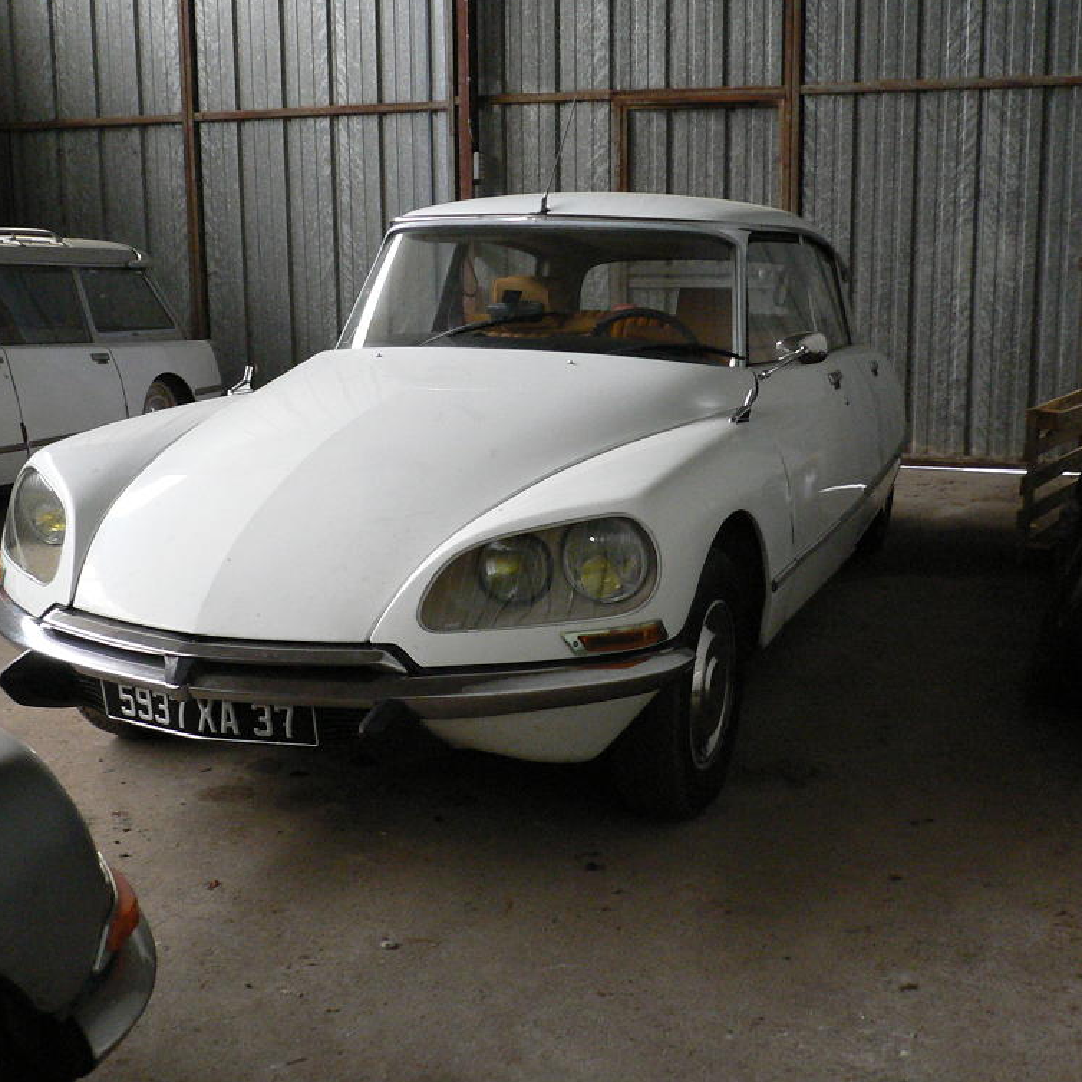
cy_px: 532
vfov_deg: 40.0
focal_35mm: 42
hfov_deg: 40.0
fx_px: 1485
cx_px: 497
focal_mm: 5.8
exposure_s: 1/8
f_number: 2.8
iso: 200
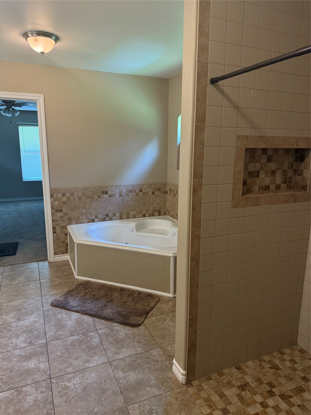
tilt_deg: -11.0
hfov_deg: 56.8
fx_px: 287
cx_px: 156
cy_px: 208
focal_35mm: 24
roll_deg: -0.6
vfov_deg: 71.6
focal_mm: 6.76
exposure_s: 1/60
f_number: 1.78
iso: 200
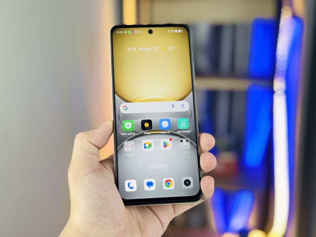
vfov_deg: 30.3
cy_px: 118
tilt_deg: -10.2
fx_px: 438
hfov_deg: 39.7
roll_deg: +1.5
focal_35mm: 48
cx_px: 158
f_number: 1.78
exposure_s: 1/100
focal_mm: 6.76
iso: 50
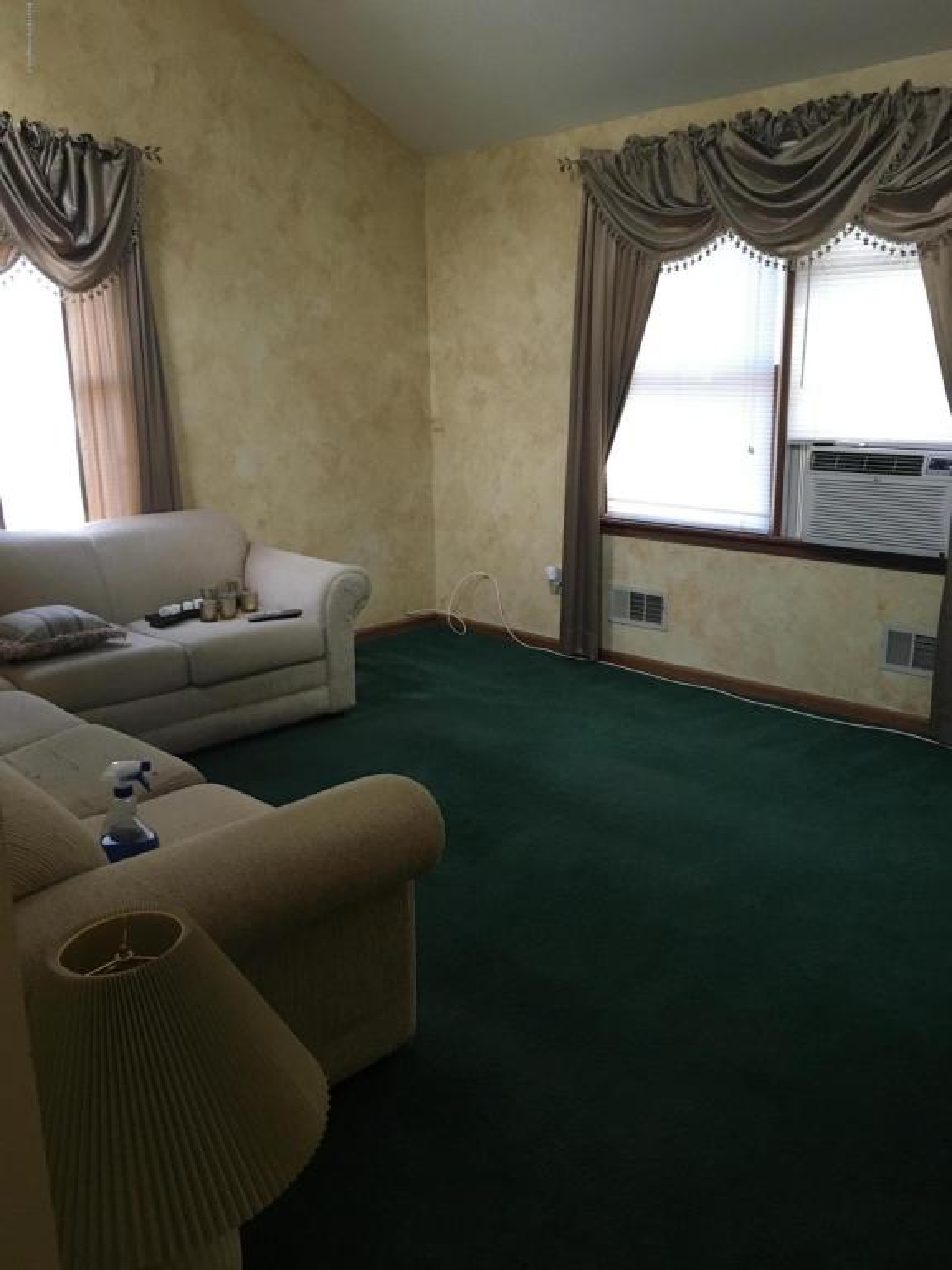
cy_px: 635
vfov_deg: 61.7
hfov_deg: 48.2
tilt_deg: -13.9
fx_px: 1063
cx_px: 476
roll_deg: +0.3
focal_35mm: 29
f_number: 2.2
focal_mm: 4.15
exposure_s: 1/30
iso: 160
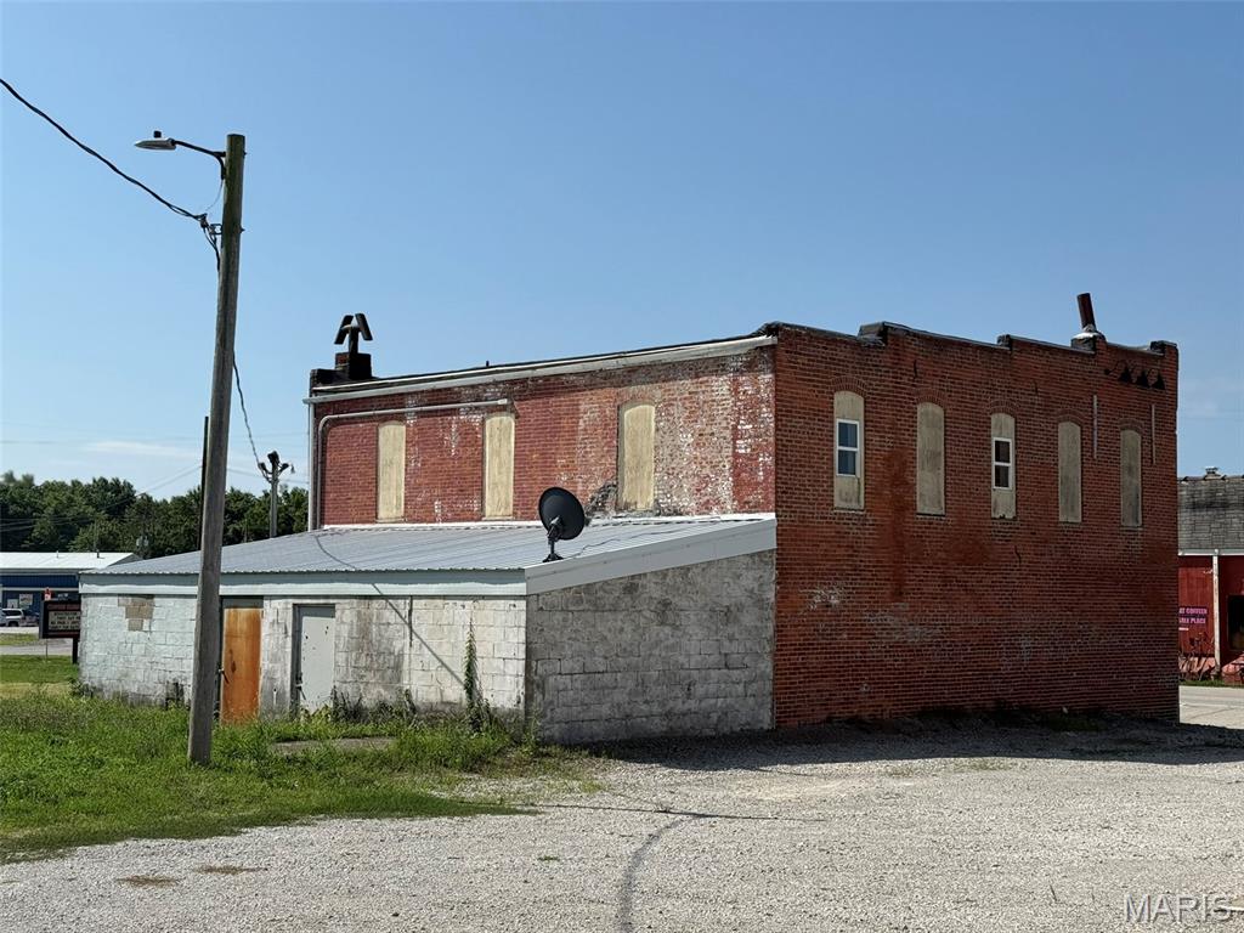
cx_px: 622
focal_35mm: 48
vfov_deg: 30.3
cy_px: 466
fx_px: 1725
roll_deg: -1.0
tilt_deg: +4.5
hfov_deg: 39.7
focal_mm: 6.76
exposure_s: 1/9901
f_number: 1.78
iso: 80
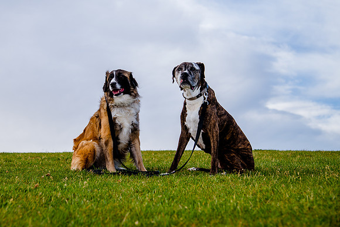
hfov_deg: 29.6
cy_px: 87
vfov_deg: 20.0
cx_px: 131
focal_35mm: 68
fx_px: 642
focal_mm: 55
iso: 200
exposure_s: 1/500
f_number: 5
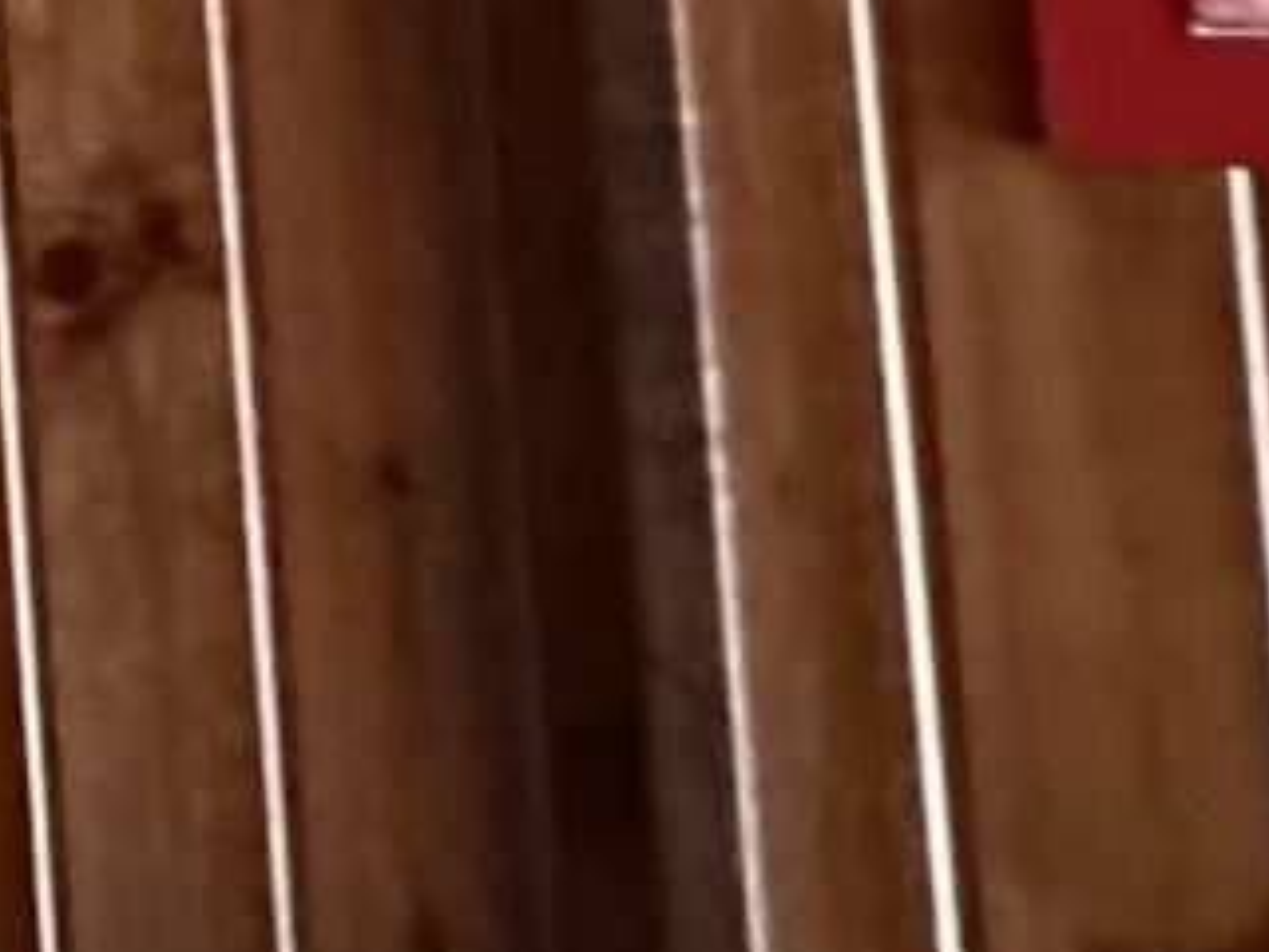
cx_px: -3224
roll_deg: +0.4
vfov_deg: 12.8
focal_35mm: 112
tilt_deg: +4.8
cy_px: -321
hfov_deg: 9.4
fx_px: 4106
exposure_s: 1/34
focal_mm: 2.22
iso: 1000
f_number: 2.2
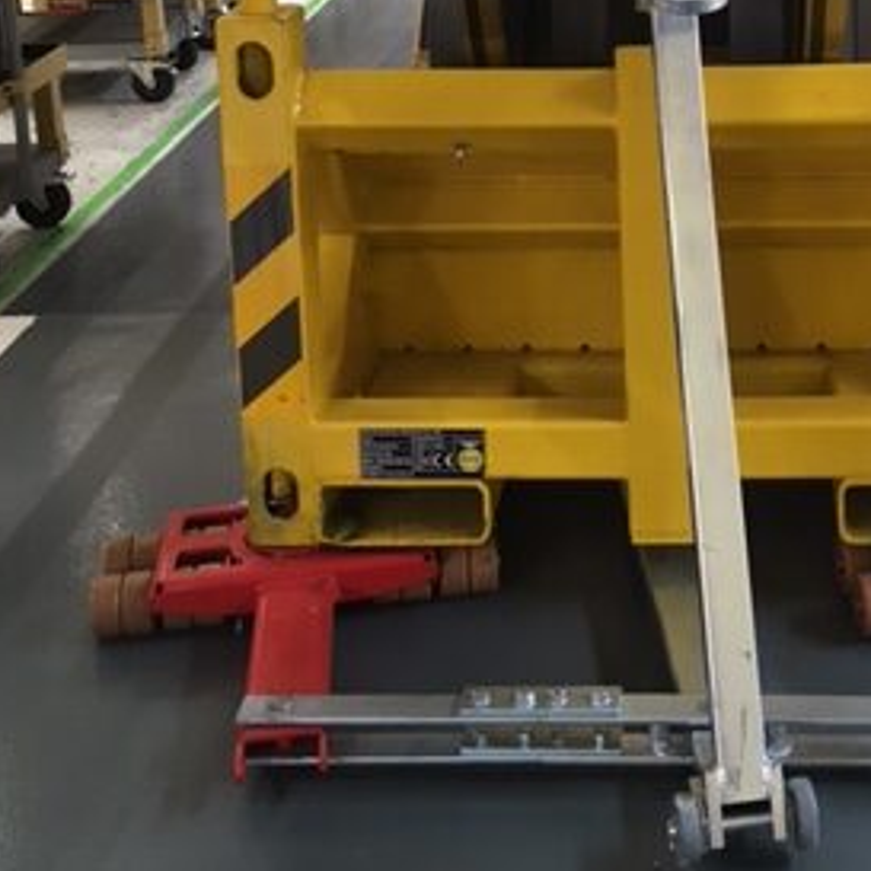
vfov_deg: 26.8
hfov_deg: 28.1
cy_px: -35
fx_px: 1708
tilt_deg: -13.4
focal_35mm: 60
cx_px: 680
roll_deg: +2.0
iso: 100
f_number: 2.2
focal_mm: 4.15
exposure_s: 1/33
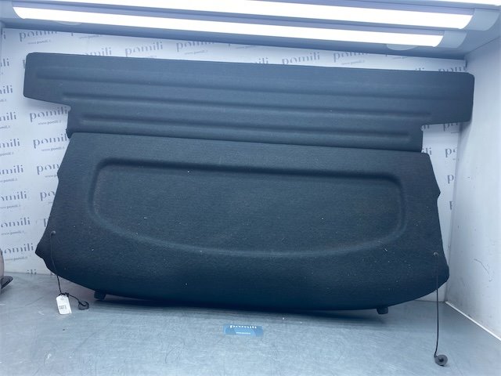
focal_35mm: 26
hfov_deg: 67.3
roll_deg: -4.0
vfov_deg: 53.1
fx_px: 376
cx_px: 250
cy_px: 188
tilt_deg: -3.9
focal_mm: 4.25
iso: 32
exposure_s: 1/307
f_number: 1.8
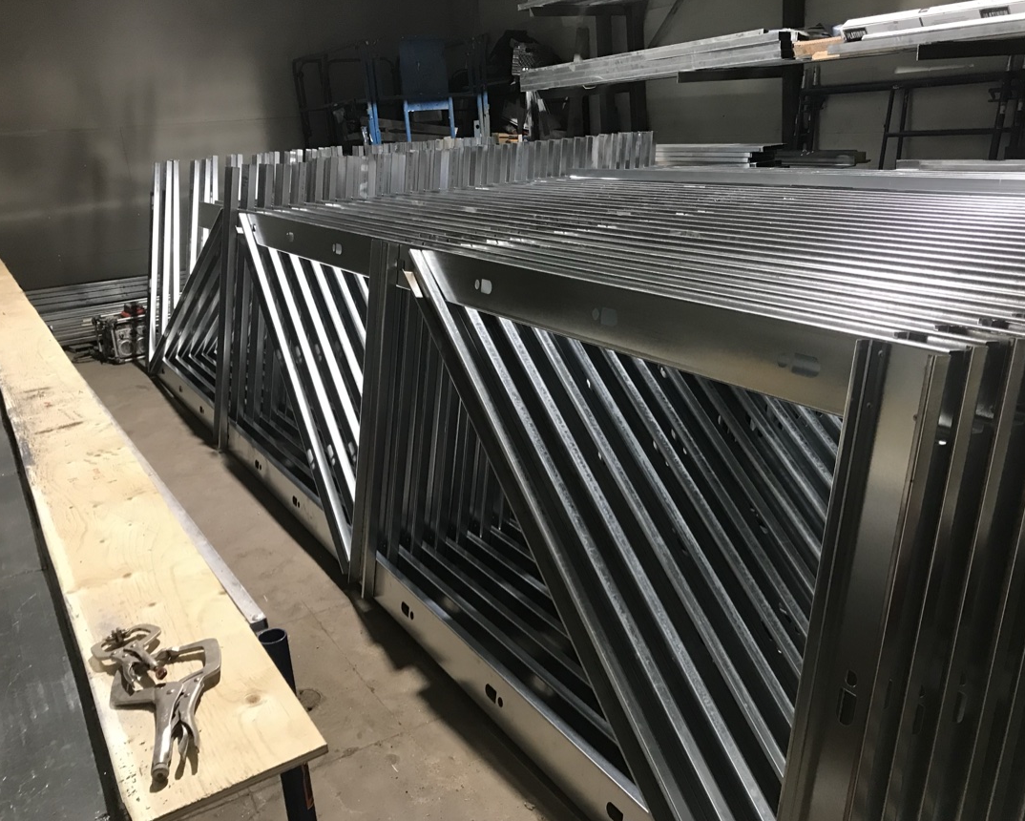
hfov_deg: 58.7
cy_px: 411
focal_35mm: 30
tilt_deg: -16.9
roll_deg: +2.2
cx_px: 558
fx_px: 910
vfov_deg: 48.5
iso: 64
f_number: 1.8
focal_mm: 3.99
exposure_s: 1/15
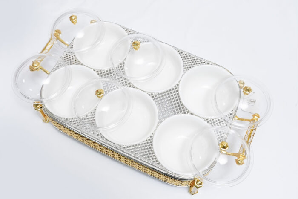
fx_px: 348
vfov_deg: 31.9
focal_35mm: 42
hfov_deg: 46.4
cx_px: 149
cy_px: 100
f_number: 10
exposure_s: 1/125
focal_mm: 28
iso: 3200
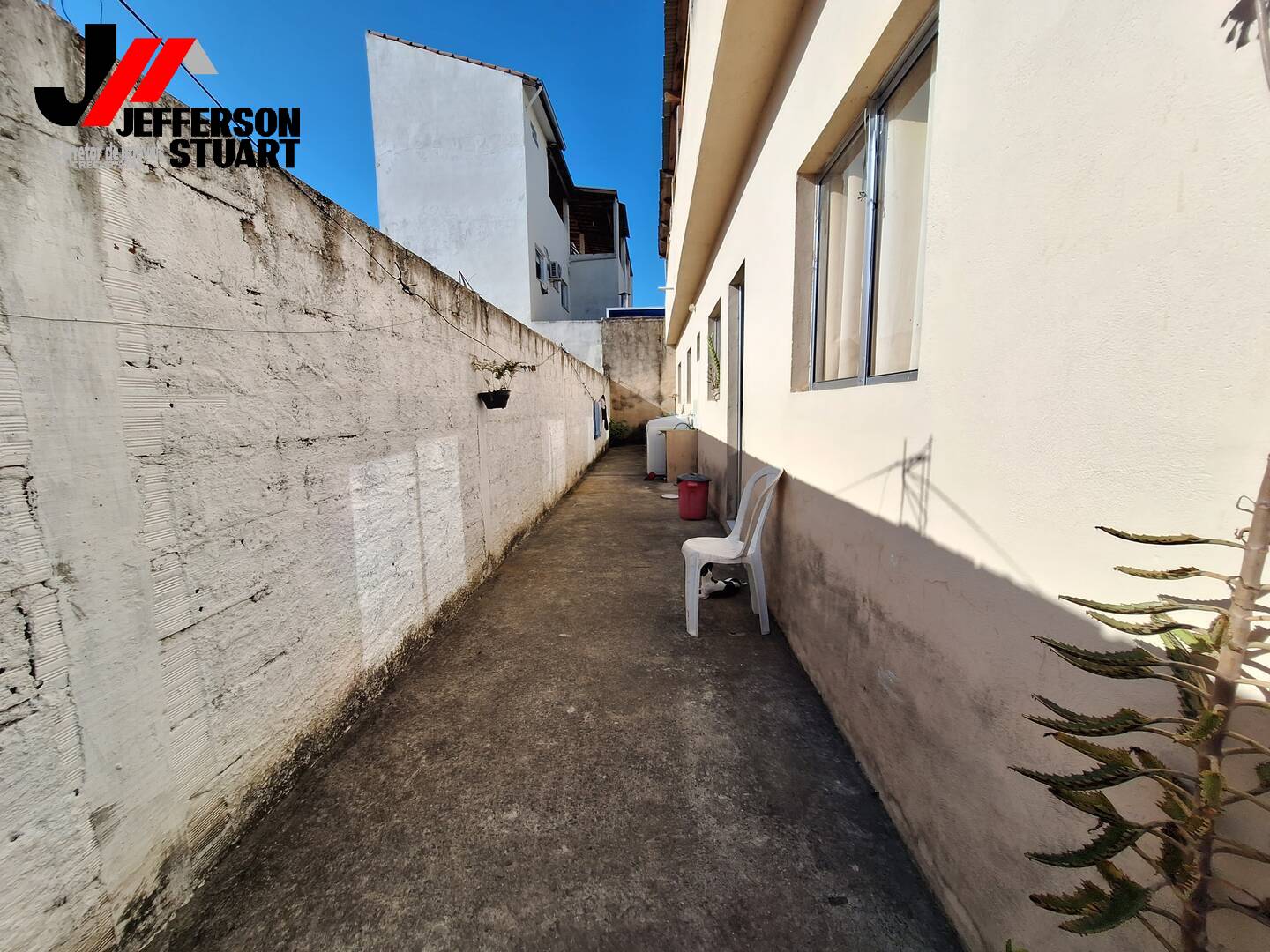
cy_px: 476
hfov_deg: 106.2
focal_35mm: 13
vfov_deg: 89.9
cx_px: 635
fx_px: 477
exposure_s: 1/1821
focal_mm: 1.74
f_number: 2.2
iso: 40
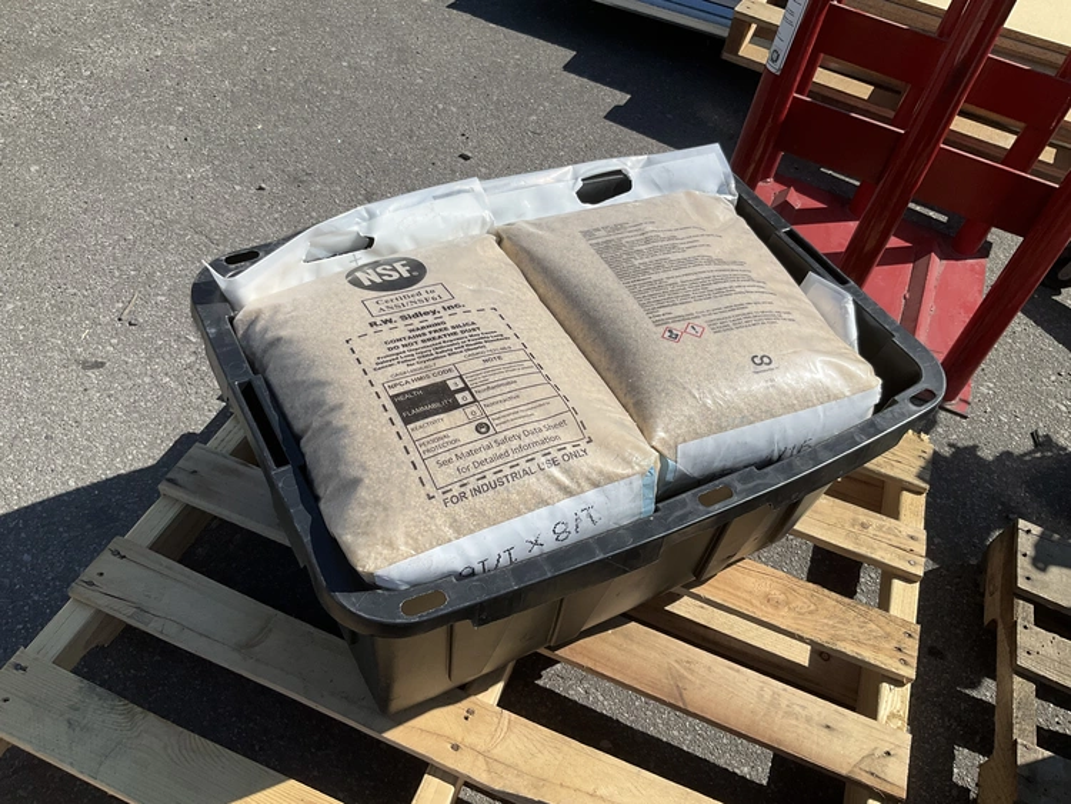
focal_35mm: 29
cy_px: 402
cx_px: 536
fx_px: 898
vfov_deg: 48.3
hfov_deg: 61.6
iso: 25
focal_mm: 3
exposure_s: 1/2667
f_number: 1.8
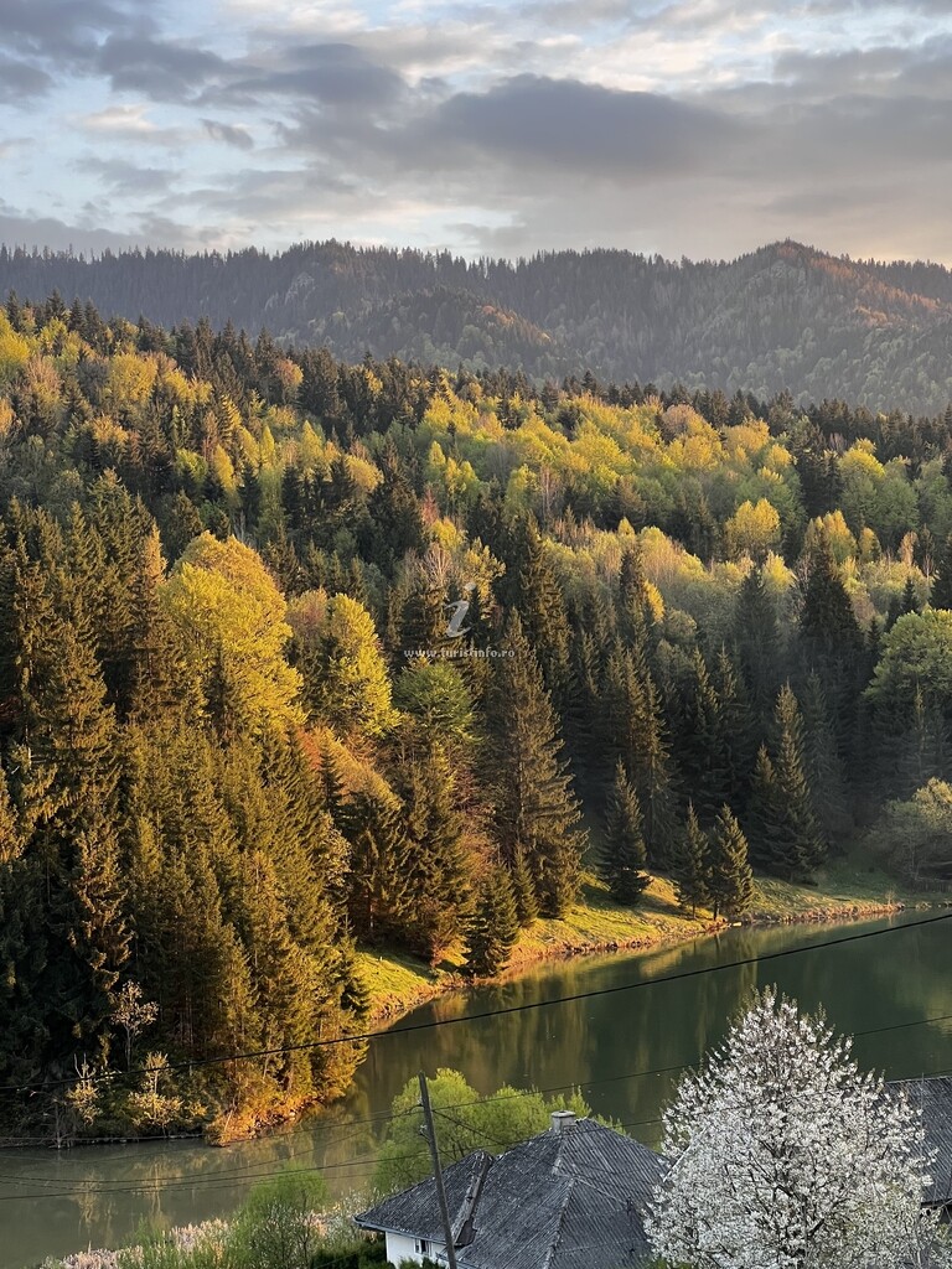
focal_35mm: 77
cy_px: 634
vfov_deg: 25.3
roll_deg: +2.6
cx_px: 476
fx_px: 2824
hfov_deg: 19.1
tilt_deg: +2.4
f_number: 2.8
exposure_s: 1/99
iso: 80
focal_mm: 9
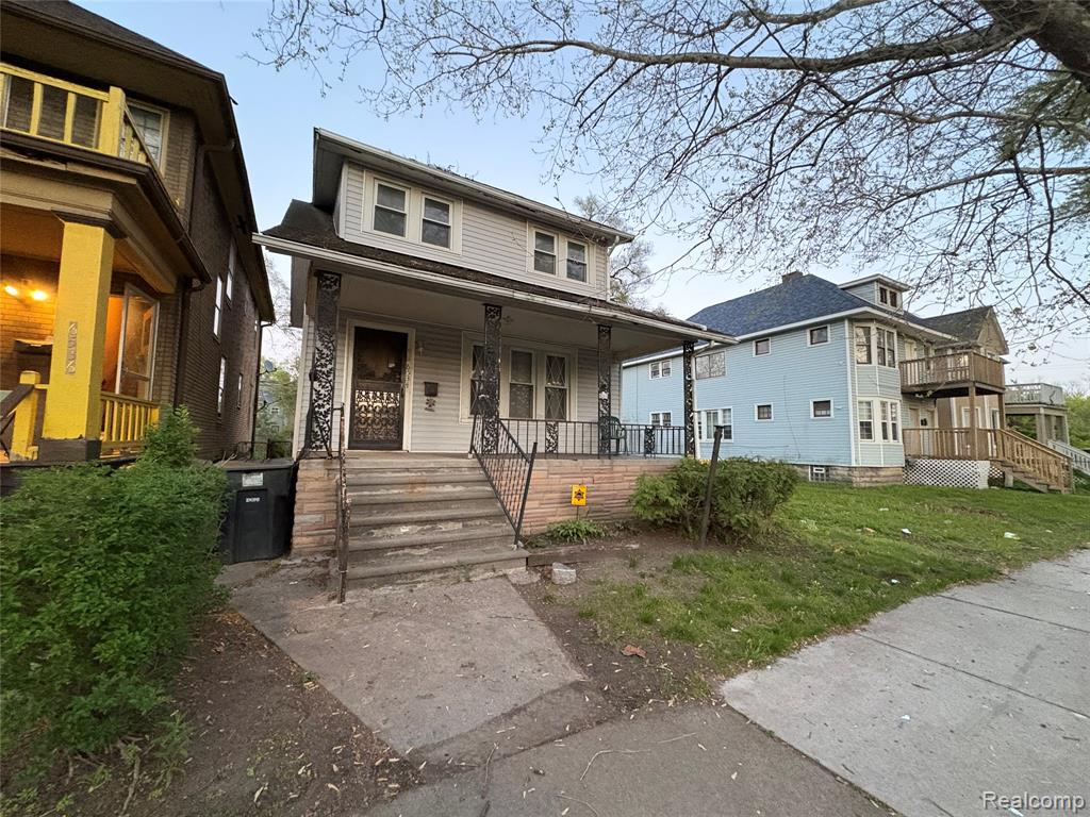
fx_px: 441
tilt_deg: +5.6
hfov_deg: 102.1
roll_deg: -1.5
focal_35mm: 14
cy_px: 408
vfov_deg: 85.7
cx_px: 545
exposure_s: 1/60
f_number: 2.2
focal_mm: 2.22
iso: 800
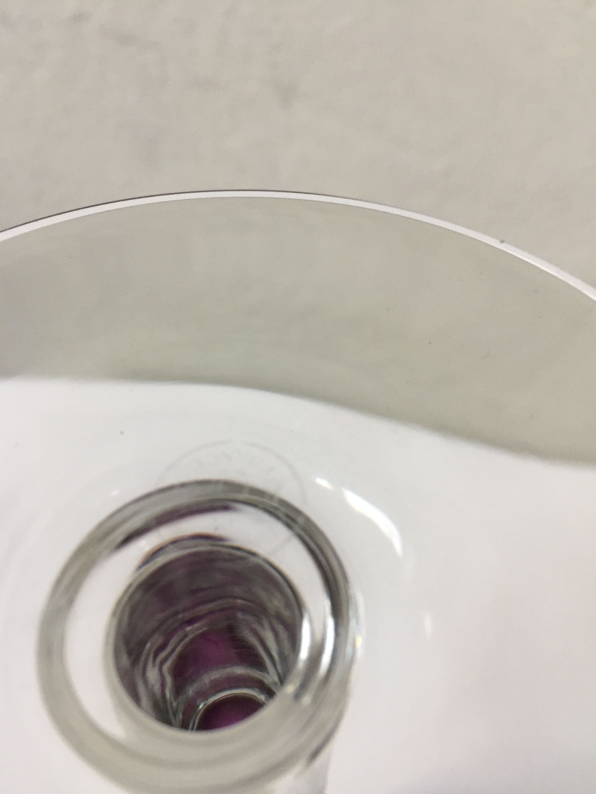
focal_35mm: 30
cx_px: 291
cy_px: 404
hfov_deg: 46.8
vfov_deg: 60.0
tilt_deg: -48.2
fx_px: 689
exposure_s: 1/33
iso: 125
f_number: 2.2
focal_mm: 4.15
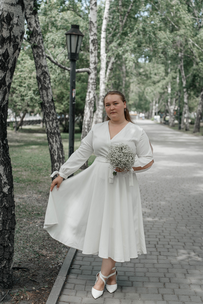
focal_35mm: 48
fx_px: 406
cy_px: 152
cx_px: 102
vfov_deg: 41.1
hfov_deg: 28.1
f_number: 2.8
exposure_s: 1/250
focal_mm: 48
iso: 50
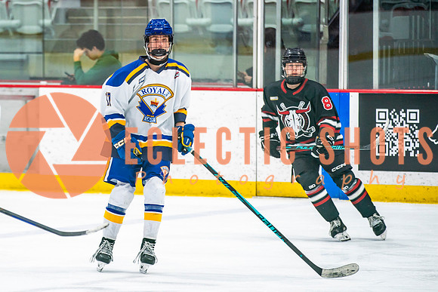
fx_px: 3432
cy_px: 136
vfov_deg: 4.9
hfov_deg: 7.3
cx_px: 136
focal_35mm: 282
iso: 640
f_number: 3.2
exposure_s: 1/640
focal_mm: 175
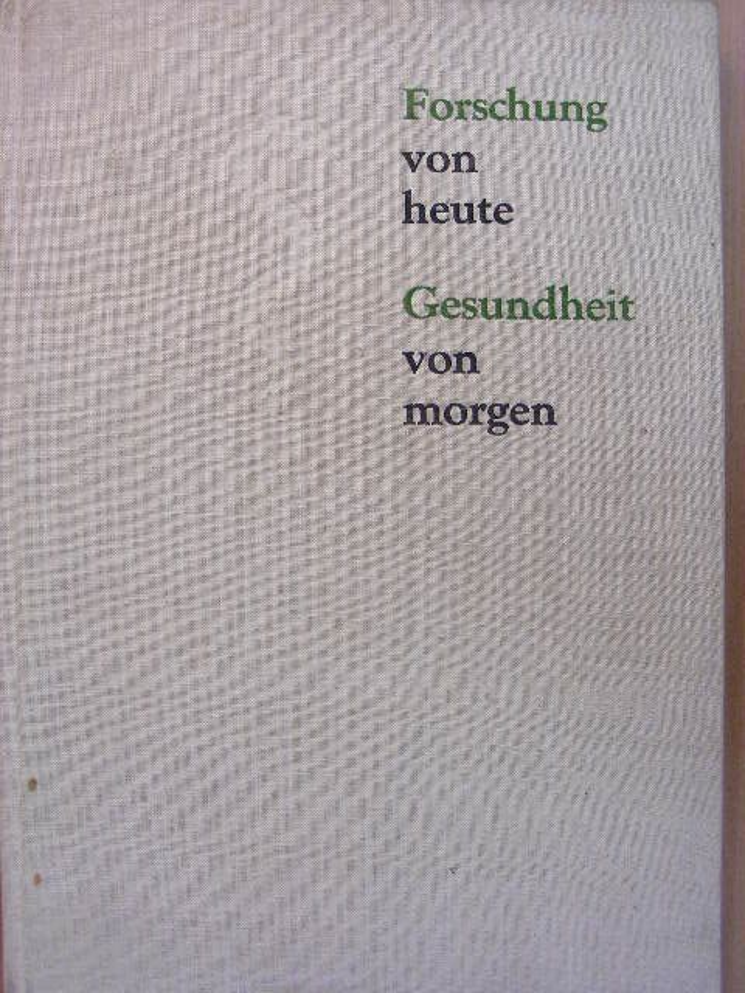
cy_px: 496
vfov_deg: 39.7
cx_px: 372
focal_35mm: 48
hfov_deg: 30.3
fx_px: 1377
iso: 150
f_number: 3.5
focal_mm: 8
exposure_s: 1/30
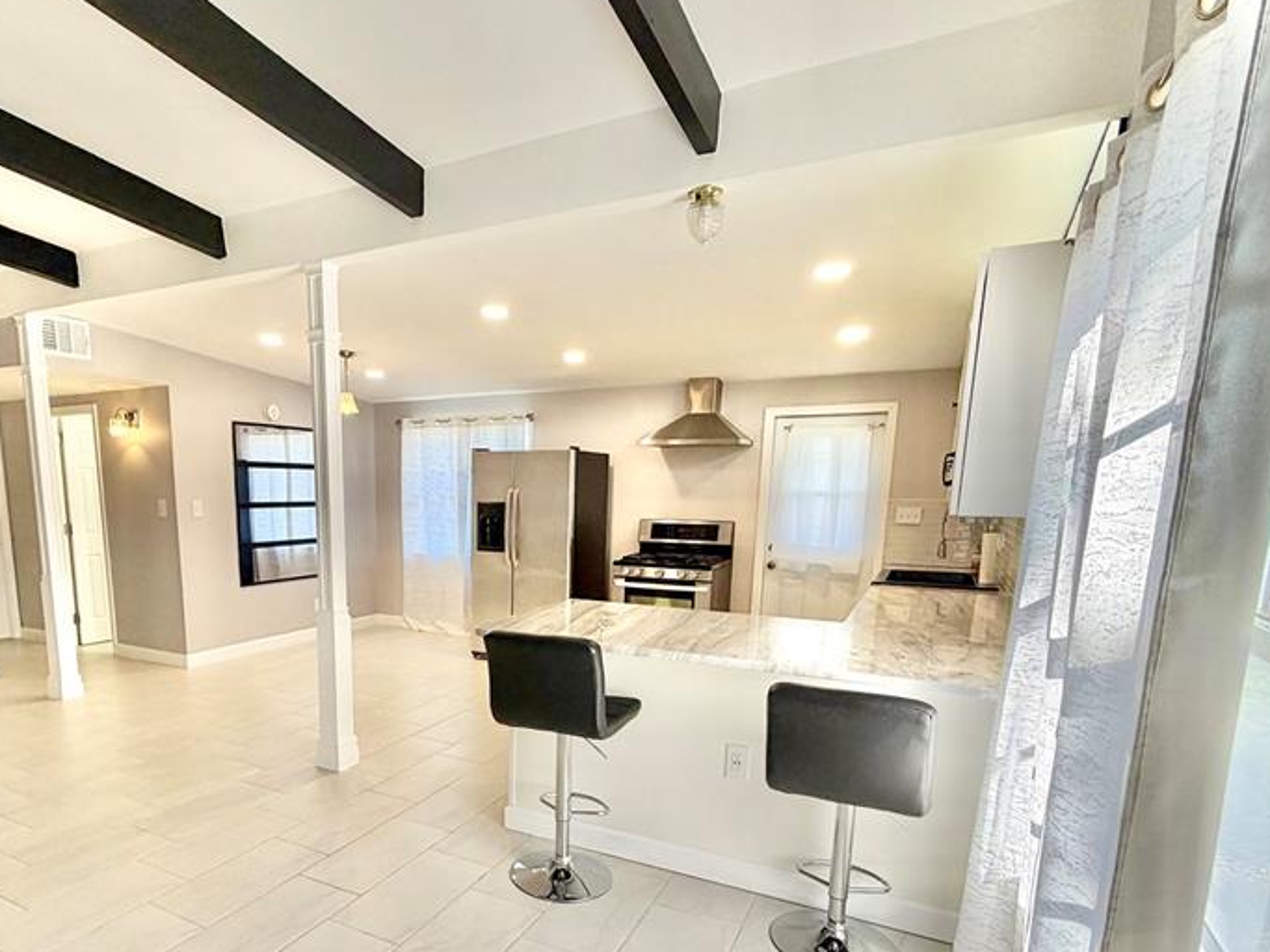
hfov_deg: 77.9
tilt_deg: -10.4
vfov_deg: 62.0
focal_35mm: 21
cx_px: 493
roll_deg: +0.3
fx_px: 770
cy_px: 630
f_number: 2.2
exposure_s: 1/121
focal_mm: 2.22
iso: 80
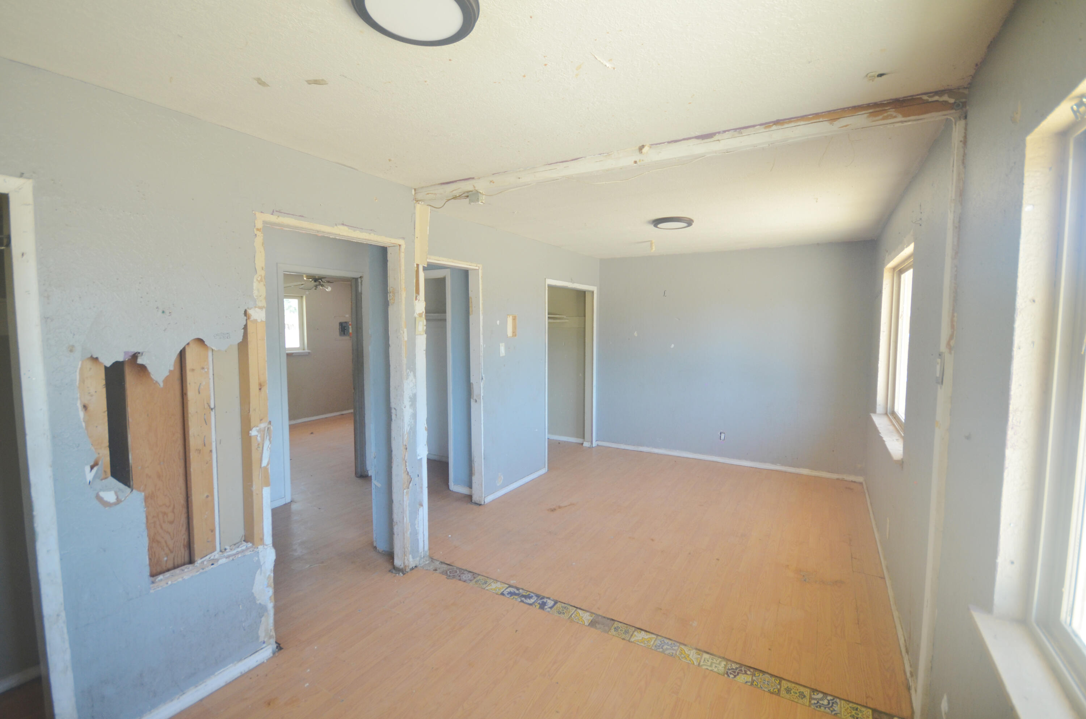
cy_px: 360
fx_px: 452
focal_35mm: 15
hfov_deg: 100.5
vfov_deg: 77.1
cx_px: 543
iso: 400
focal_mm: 10
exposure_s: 1/80
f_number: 4.5
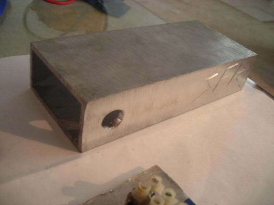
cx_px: 137
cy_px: 102
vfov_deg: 37.7
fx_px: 301
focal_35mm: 38
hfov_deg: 49.0
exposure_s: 1/4.9
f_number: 3.2
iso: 200
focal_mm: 6.3
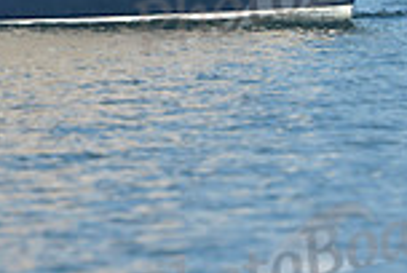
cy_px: -116
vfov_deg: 0.9
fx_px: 17275
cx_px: -3
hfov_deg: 1.3
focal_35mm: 1525
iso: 280
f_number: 9
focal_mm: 400
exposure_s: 1/800
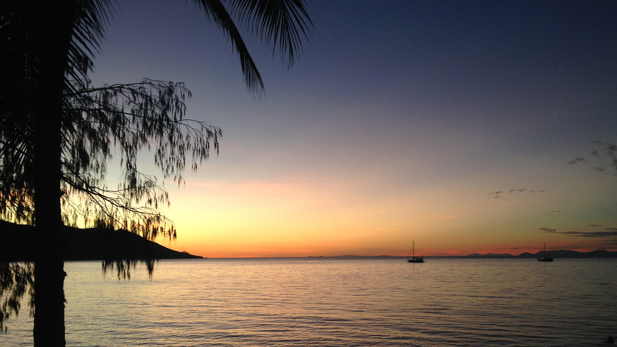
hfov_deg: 51.6
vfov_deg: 30.3
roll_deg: +1.3
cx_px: 318
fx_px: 638
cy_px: 219
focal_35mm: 39
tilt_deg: +3.7
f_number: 2.4
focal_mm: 4.12
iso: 50
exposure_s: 1/30
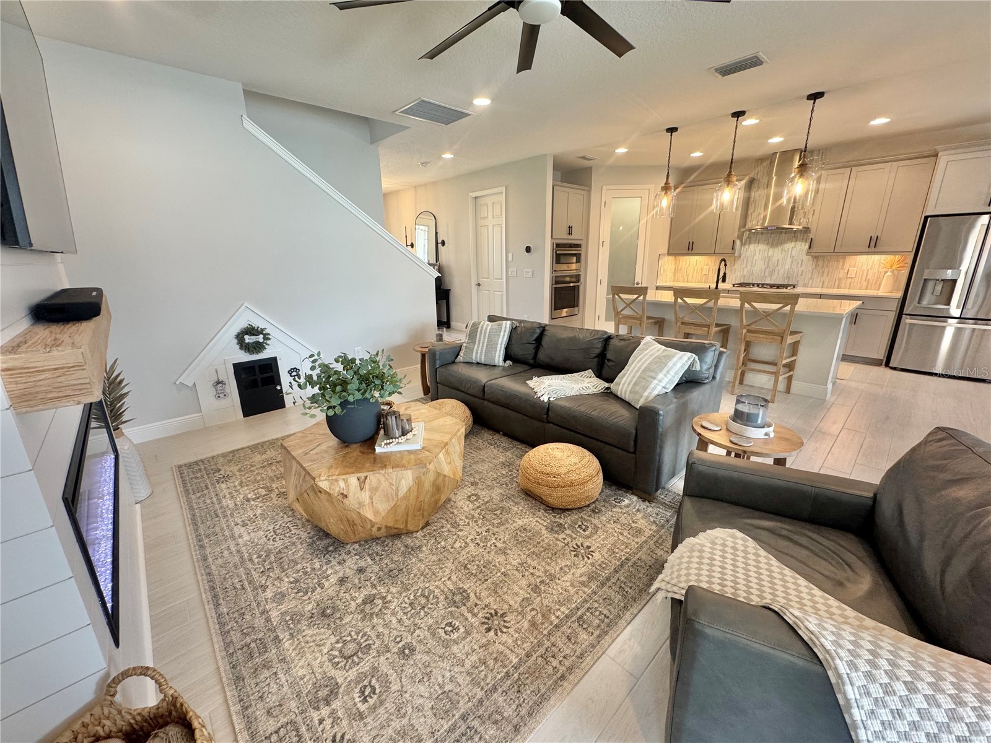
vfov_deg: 85.7
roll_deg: +1.2
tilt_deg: -16.6
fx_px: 401
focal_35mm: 14
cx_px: 496
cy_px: 372
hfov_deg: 102.1
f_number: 2.2
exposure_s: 1/60
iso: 160
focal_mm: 2.22
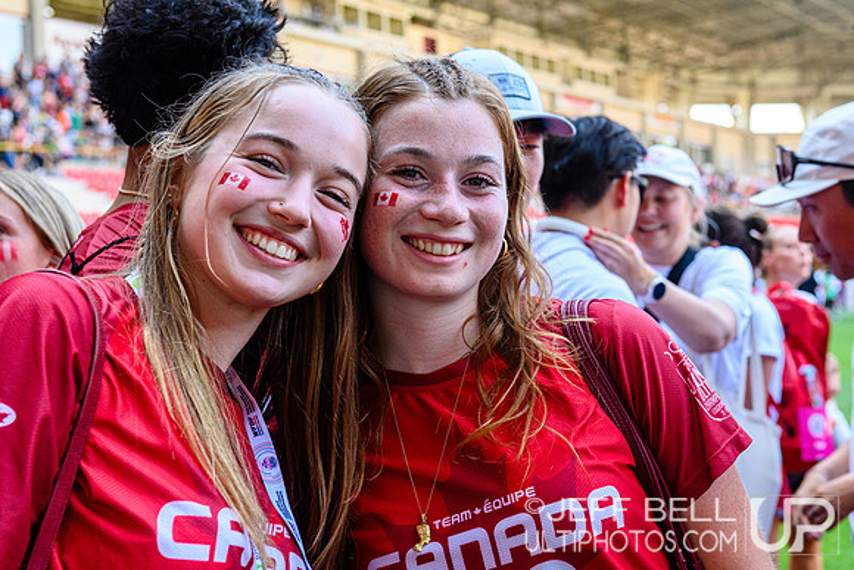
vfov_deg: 24.2
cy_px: 285
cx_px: 427
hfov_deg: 35.6
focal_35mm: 56
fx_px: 1329
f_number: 5.6
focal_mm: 56
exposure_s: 1/500
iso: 3200
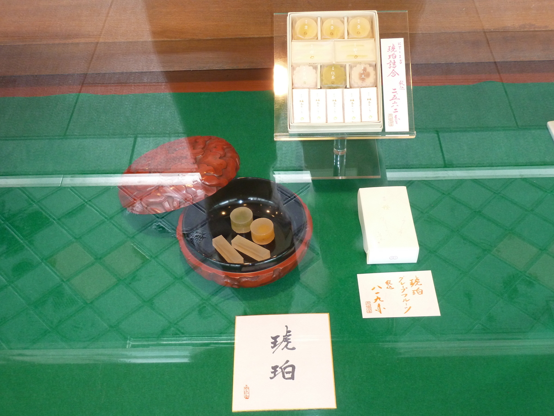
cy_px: 208
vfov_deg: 32.9
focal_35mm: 44
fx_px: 704
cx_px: 277
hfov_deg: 42.9
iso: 250
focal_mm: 7.3
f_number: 3.7
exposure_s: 1/30
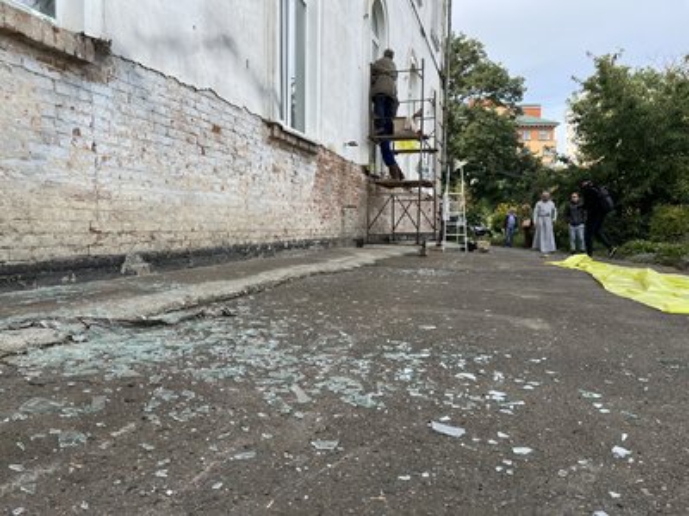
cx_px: 344
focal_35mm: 26
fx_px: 518
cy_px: 258
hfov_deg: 67.3
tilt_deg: -4.2
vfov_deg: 53.1
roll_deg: -0.1
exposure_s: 1/1266
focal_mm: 5.7
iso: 50
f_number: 1.5
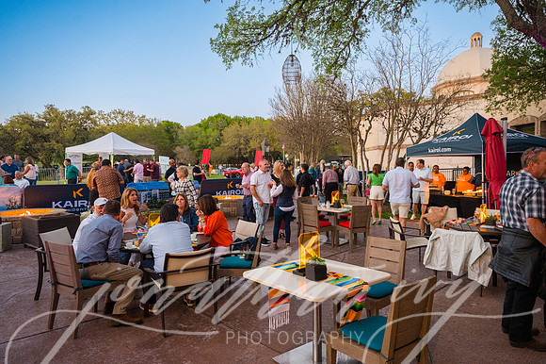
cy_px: 182
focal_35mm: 24
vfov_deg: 53.1
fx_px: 364
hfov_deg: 73.8
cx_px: 273
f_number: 4
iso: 4000
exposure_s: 1/400
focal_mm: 24
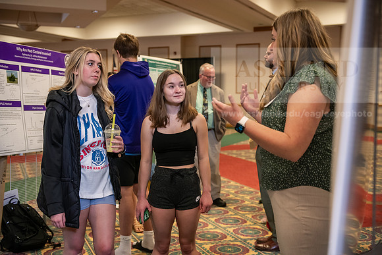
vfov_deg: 28.1
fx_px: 509
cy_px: 128
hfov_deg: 41.1
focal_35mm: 48
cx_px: 191
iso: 2000
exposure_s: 1/200
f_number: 3.2
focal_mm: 48
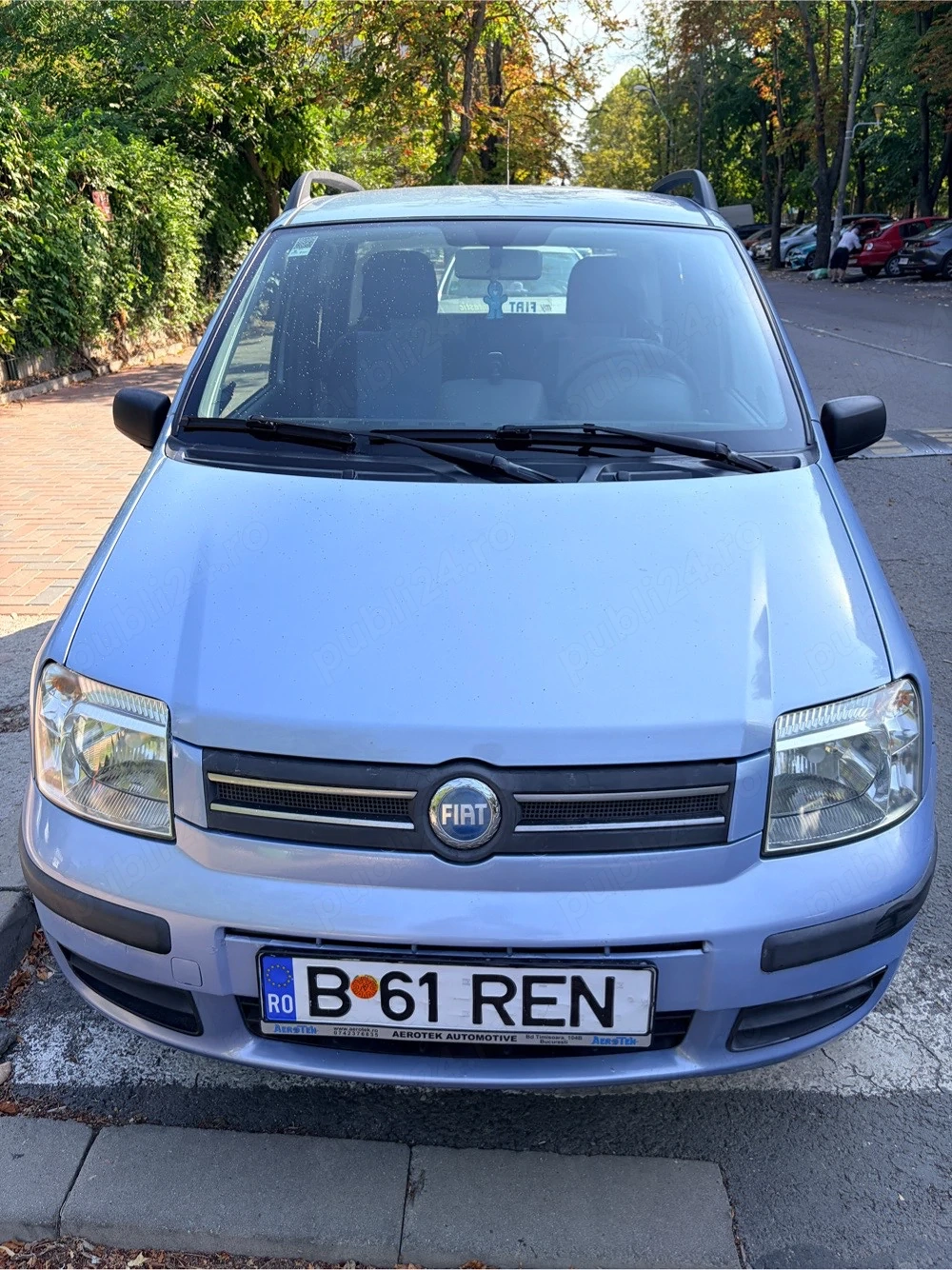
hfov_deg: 53.0
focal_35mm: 26
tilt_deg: -22.7
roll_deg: +1.9
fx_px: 954
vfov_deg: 67.3
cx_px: 476
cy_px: 635
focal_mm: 5.96
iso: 50
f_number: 1.6
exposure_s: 1/933
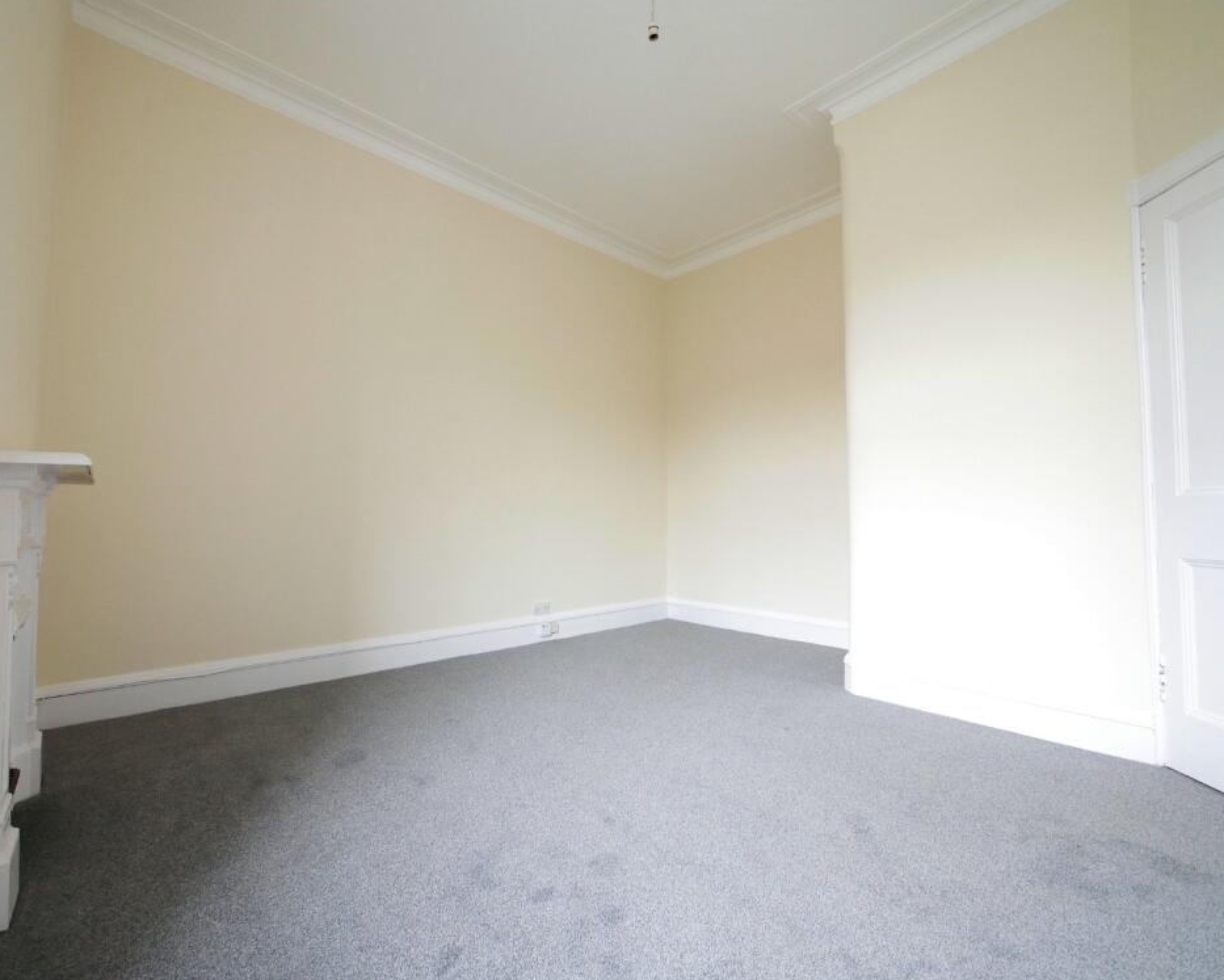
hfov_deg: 96.6
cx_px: 563
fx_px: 544
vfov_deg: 84.1
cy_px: 497
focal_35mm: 15
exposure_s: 1/60
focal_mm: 7
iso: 1250
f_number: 4
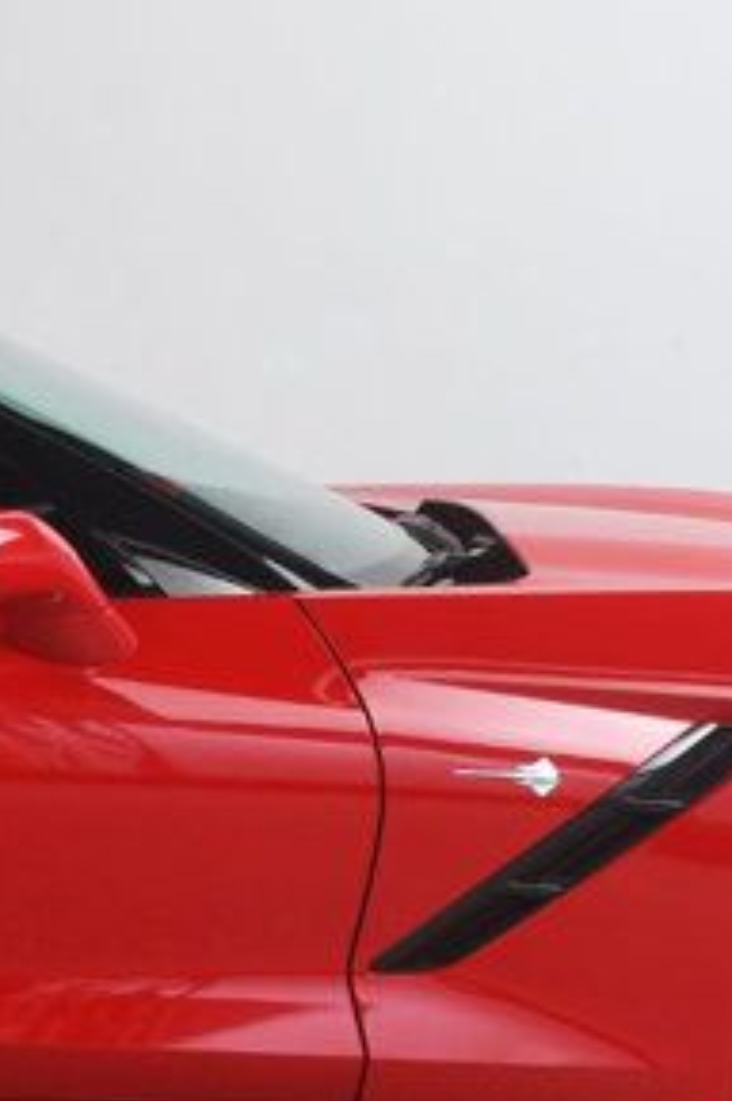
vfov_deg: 17.5
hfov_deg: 11.4
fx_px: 3577
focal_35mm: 117
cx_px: -164
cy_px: 743
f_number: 9
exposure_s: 1/160
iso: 100
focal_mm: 22
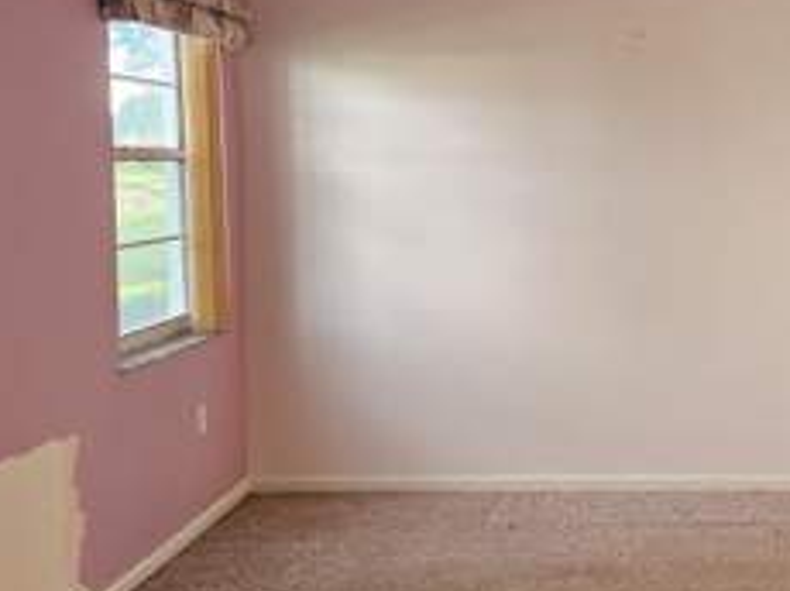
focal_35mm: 48
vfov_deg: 30.1
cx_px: 646
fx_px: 1094
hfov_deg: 38.1
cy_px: 239
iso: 400
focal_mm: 6.3
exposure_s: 1/120
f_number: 1.7
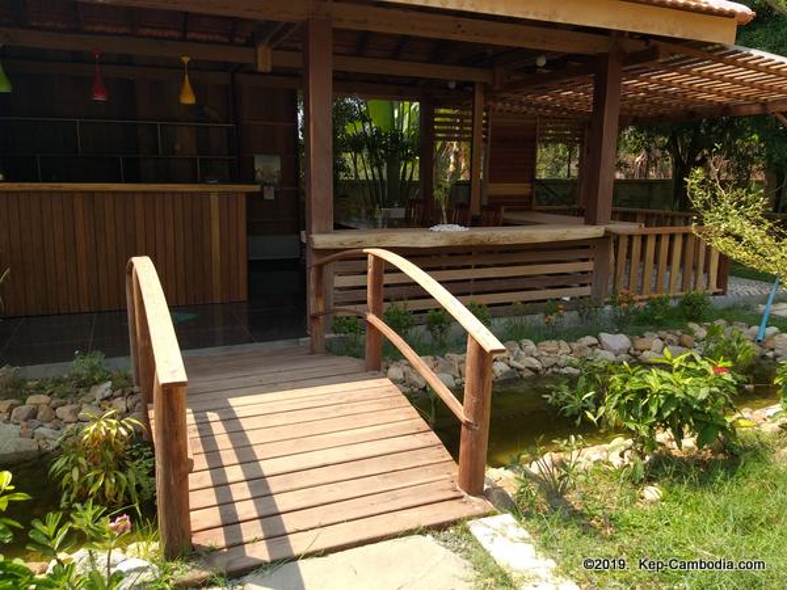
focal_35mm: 26
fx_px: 591
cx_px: 394
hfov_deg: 67.3
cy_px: 295
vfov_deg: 53.1
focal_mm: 3.93
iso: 40
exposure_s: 1/882
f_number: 1.7
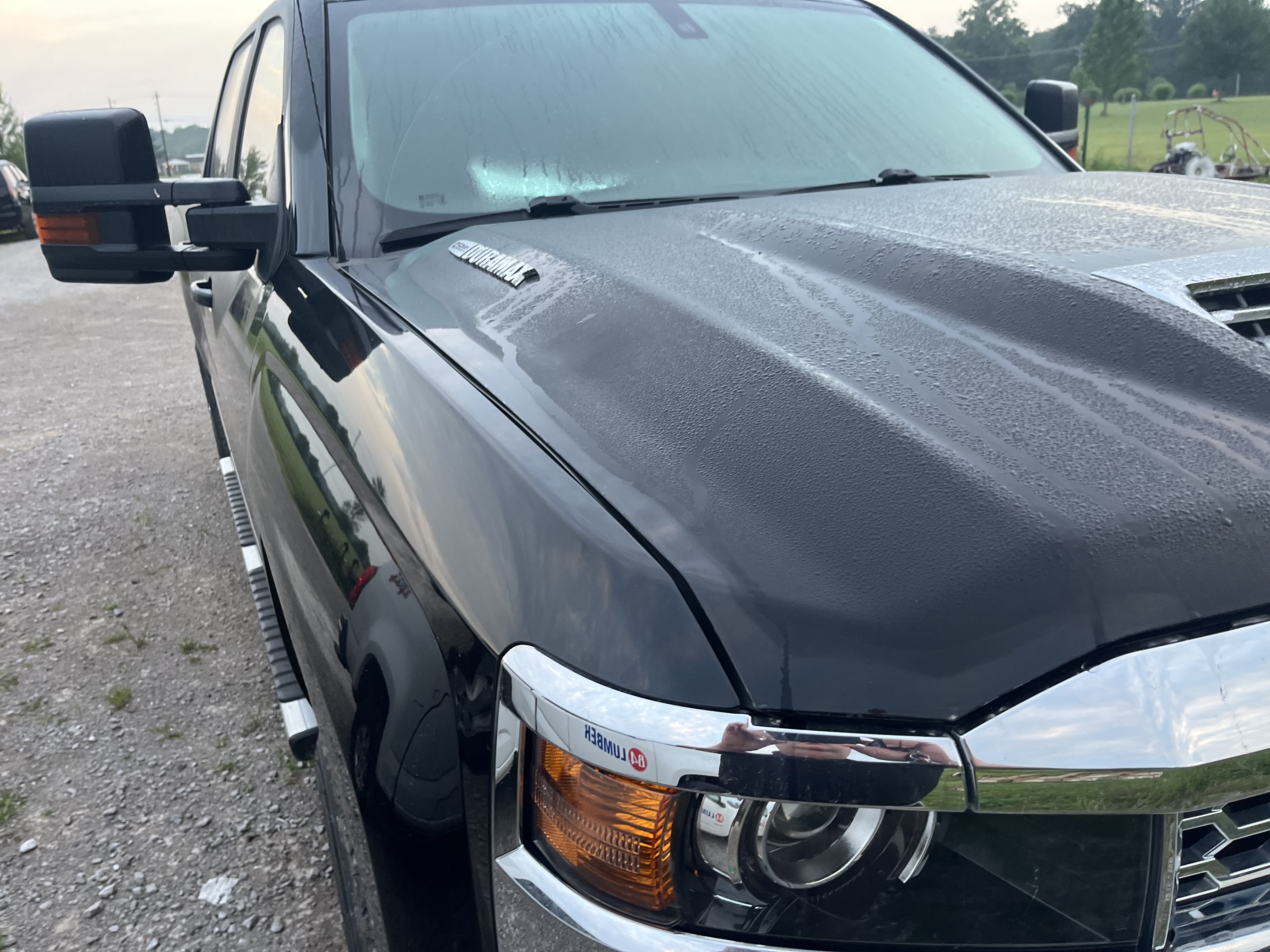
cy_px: 476
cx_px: 635
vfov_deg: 53.1
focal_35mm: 26
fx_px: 954
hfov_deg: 67.3
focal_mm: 5.1
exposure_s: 1/112
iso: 125
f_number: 1.6
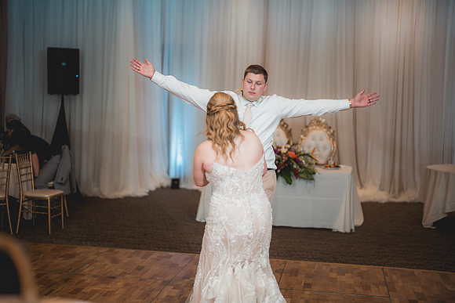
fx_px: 632
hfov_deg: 39.6
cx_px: 228
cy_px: 152
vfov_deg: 27.0
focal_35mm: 50
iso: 80
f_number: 1.2
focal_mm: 50
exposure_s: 1/250
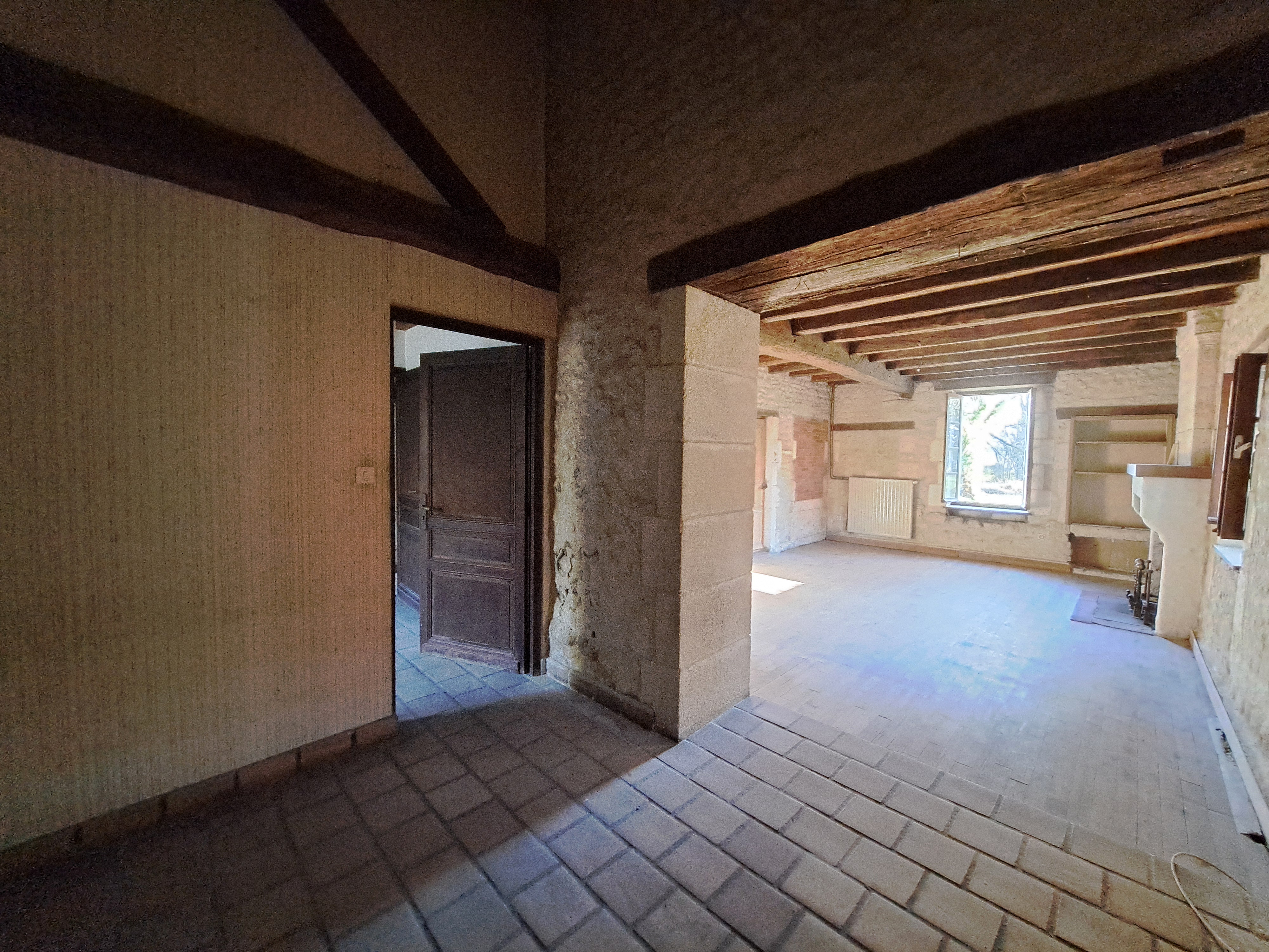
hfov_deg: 106.2
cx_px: 634
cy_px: 476
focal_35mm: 13
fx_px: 477
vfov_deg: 89.9
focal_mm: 1.74
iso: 400
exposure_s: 1/25
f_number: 2.2
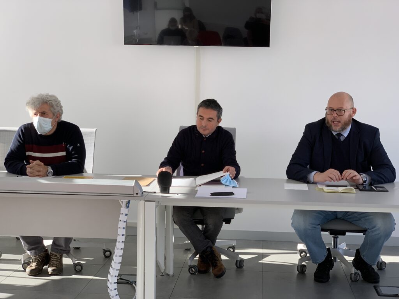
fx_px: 599
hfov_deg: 36.8
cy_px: 150
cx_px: 200
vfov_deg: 28.0
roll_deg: -0.9
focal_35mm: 52
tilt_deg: -7.9
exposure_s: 1/122
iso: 50
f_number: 2.4
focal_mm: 6
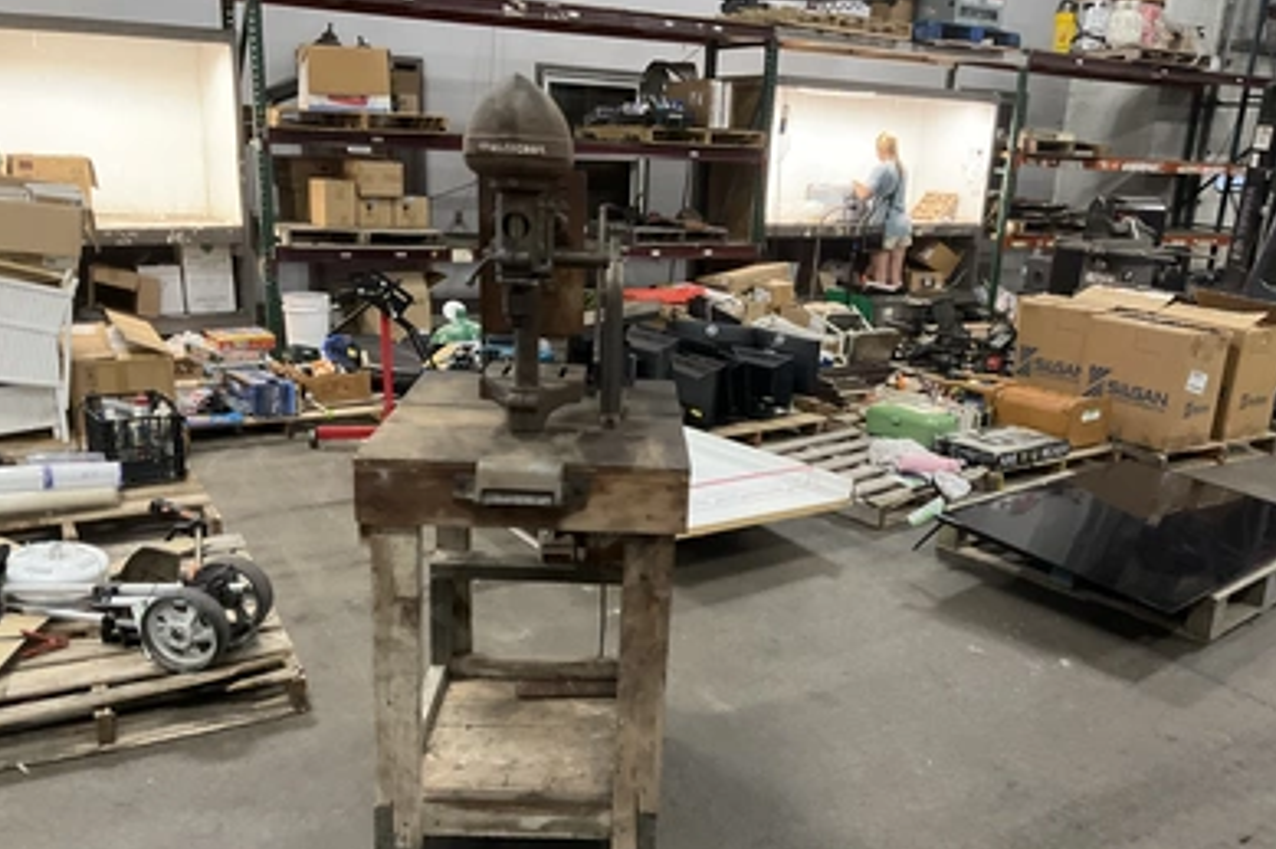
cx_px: 649
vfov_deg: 42.2
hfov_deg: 60.3
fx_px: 1098
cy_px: 485
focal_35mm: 31
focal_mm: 3
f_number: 1.8
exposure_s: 1/40
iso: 250
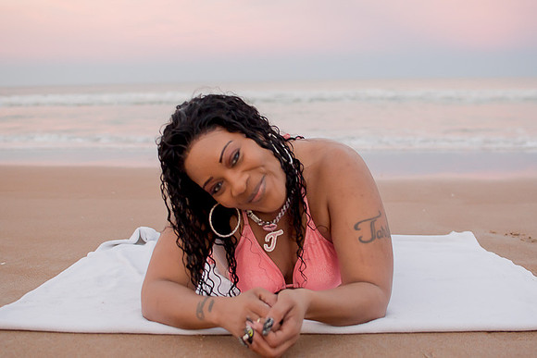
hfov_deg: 36.2
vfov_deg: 24.6
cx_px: 268
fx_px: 821
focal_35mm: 55
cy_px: 179
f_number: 3.2
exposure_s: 1/200
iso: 500
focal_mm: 35
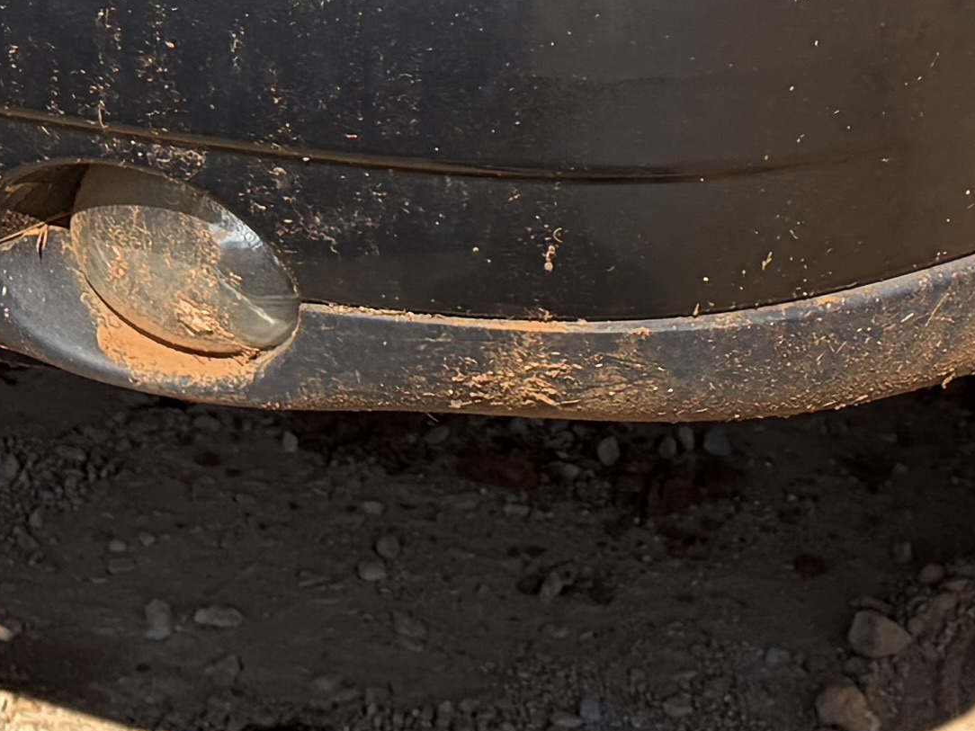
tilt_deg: -12.4
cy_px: -696
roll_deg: -2.7
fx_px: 3859
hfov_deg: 14.4
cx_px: 559
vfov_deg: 10.1
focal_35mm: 137
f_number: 1.6
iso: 50
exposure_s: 1/3279
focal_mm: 5.96
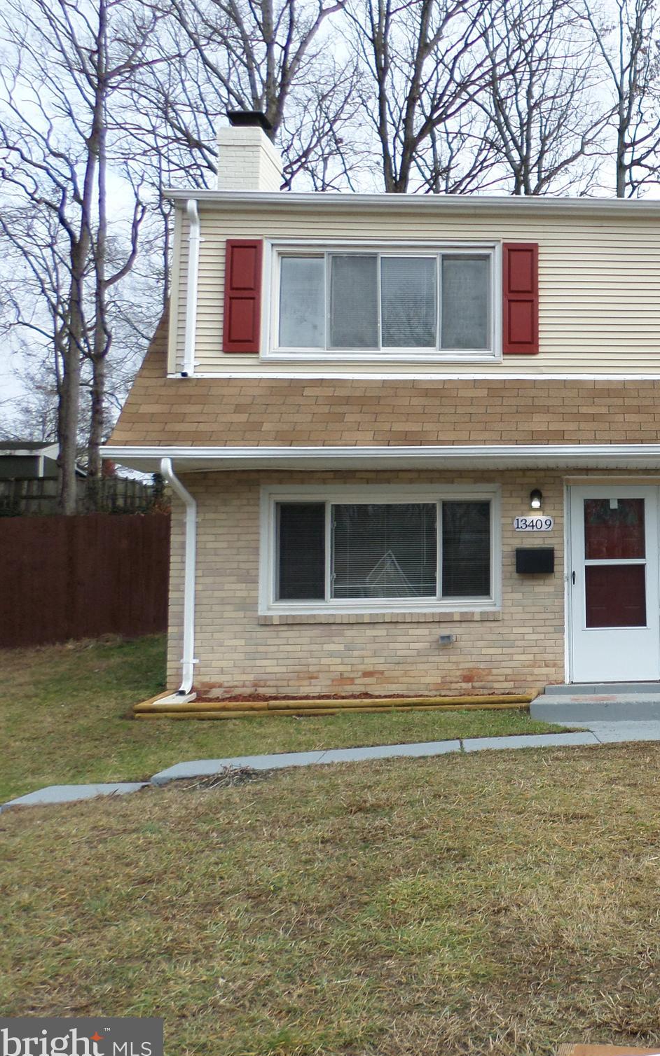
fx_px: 1036
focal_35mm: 36
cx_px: 706
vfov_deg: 54.0
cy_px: 537
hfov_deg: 31.7
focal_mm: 4.5
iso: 80
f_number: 2.5
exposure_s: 1/500
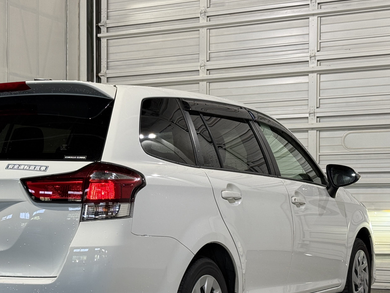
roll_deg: -0.7
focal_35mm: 78
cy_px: 208
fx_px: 879
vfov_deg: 18.8
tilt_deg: -0.4
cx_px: 104
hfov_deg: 24.8
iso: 64
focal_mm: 6.76
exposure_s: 1/60
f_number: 1.78
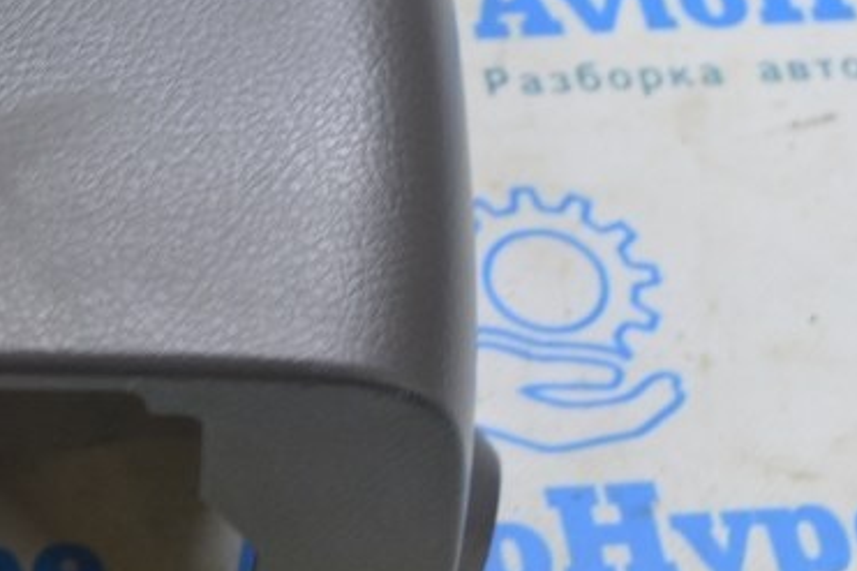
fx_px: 2460
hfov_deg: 18.7
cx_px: -169
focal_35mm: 103
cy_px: 142
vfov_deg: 13.2
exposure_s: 1/20
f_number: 5.6
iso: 400
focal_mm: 25
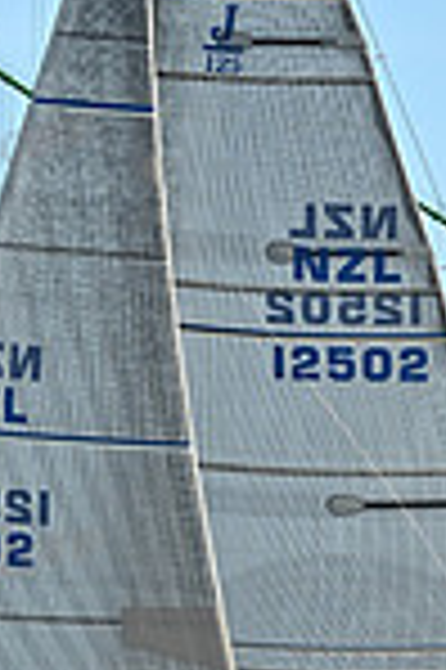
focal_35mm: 358
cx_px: 331
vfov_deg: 5.7
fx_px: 6668
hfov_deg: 3.8
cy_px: 778
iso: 320
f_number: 5.6
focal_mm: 92
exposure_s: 1/1250
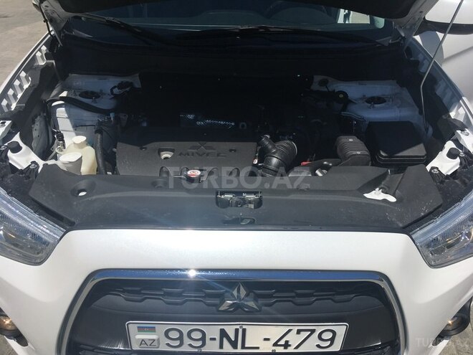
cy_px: 178
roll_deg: -1.4
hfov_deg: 61.7
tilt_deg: -31.9
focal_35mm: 29
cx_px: 236
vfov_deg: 48.2
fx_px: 396
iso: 25
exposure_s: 1/2849
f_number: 2.2
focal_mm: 4.15
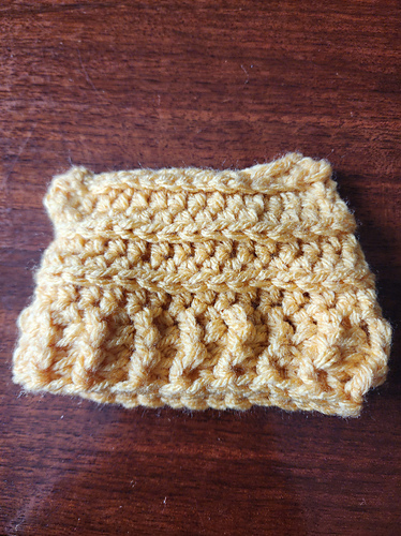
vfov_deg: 74.0
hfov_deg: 58.8
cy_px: 268
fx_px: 356
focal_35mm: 23
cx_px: 200
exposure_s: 1/120
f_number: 1.8
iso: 250
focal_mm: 6.4
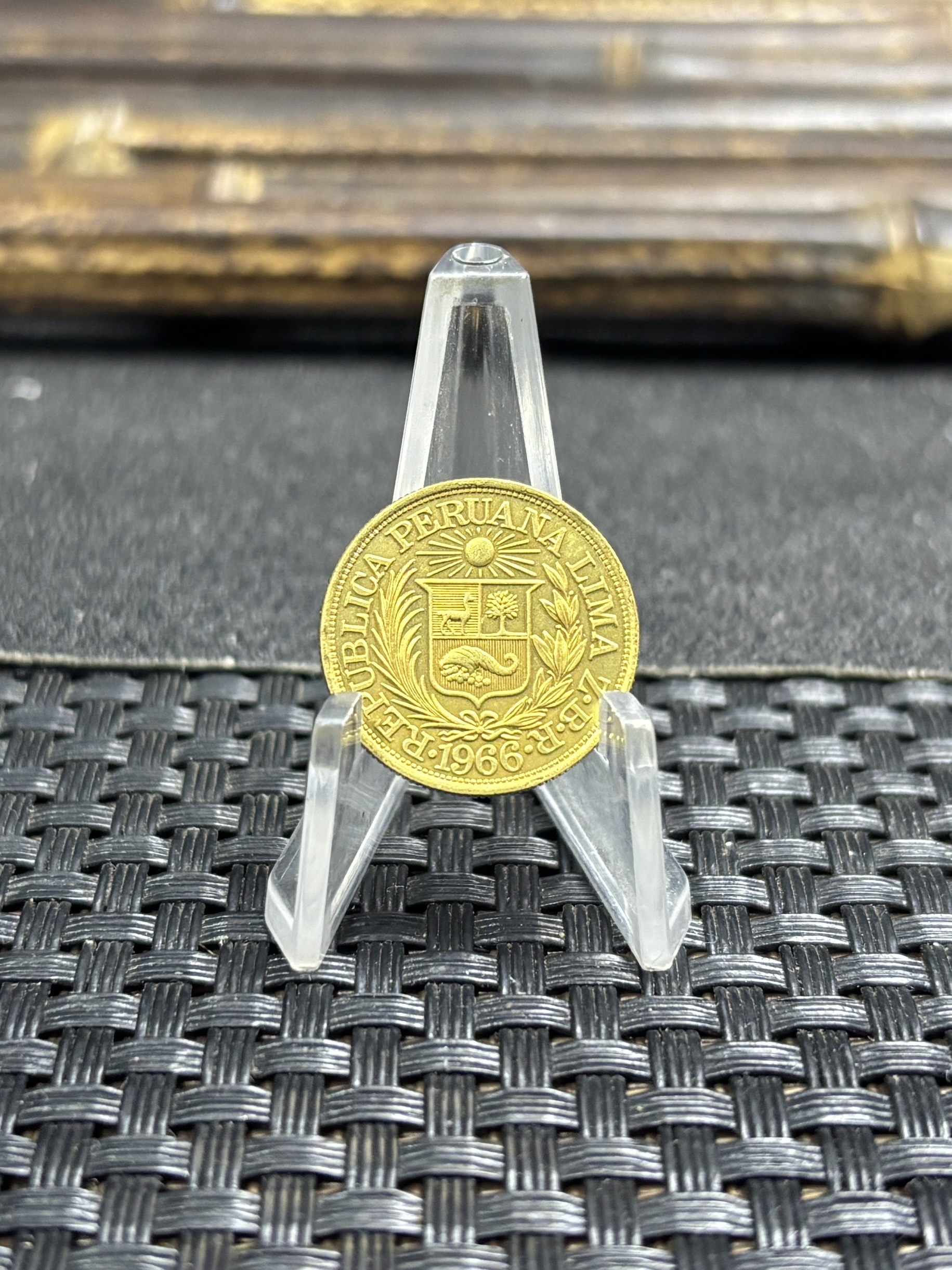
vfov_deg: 67.3
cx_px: 476
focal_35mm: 26
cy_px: 635
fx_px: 953
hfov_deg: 53.1
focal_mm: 5.96
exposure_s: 1/50
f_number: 1.6
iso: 400
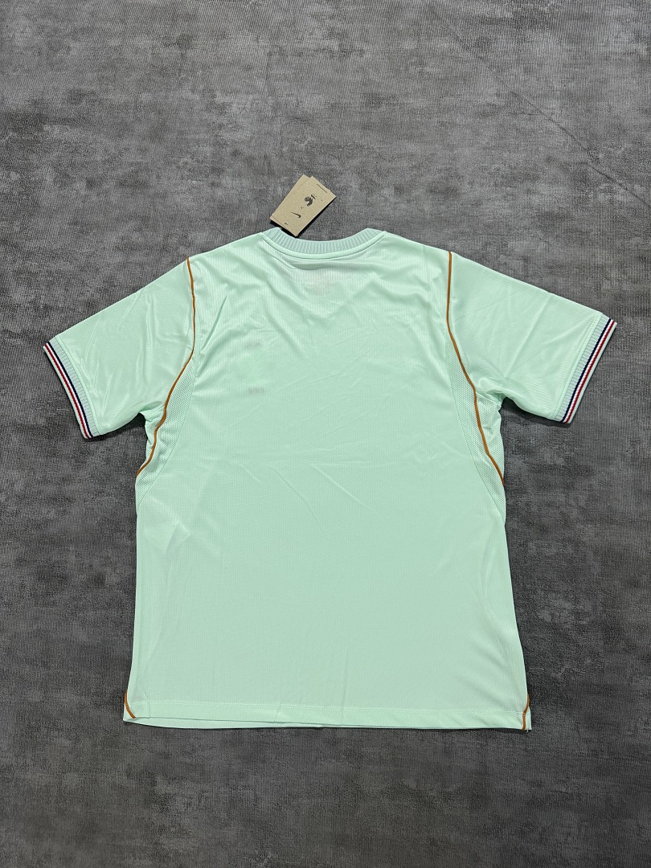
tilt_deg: -78.2
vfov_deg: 71.6
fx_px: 602
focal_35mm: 24
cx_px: 326
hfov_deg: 56.8
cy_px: 434
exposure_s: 1/50
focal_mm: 6.76
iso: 125
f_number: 1.78
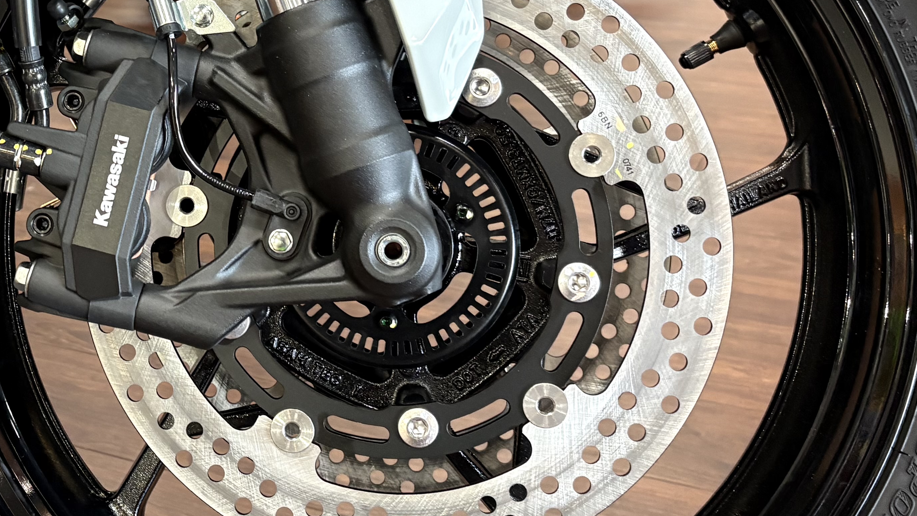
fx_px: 1435
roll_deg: +0.7
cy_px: 123
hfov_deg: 34.0
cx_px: 140
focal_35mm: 59
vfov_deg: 20.2
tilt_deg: -14.2
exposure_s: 1/40
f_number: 1.6
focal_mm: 5.96
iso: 400
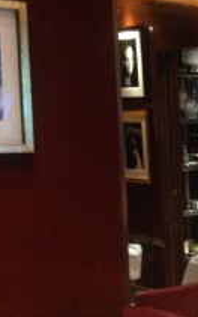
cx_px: 369
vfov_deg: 19.5
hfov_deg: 11.4
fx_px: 915
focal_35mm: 106
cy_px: 237
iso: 200
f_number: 2.4
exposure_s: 1/20
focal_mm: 4.12
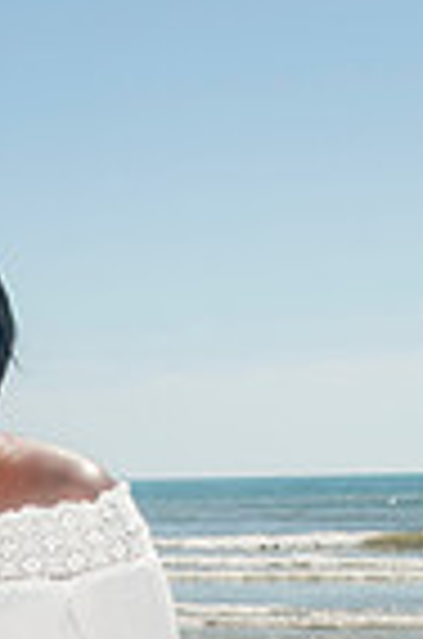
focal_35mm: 133
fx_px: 2355
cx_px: -133
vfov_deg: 14.7
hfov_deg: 10.0
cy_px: 860
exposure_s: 1/250
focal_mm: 28
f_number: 11
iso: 100
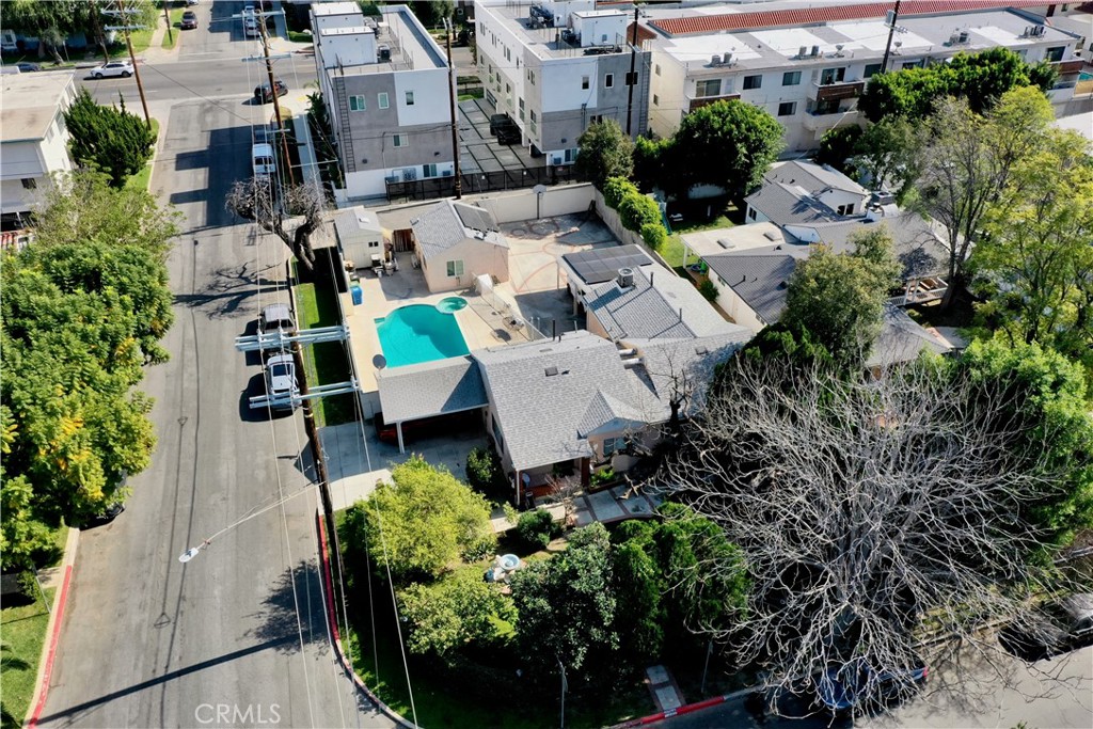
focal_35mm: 28
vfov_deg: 46.4
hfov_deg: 65.5
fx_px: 850
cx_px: 546
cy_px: 364
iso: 100
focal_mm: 10.26
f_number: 5.6
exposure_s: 1/500
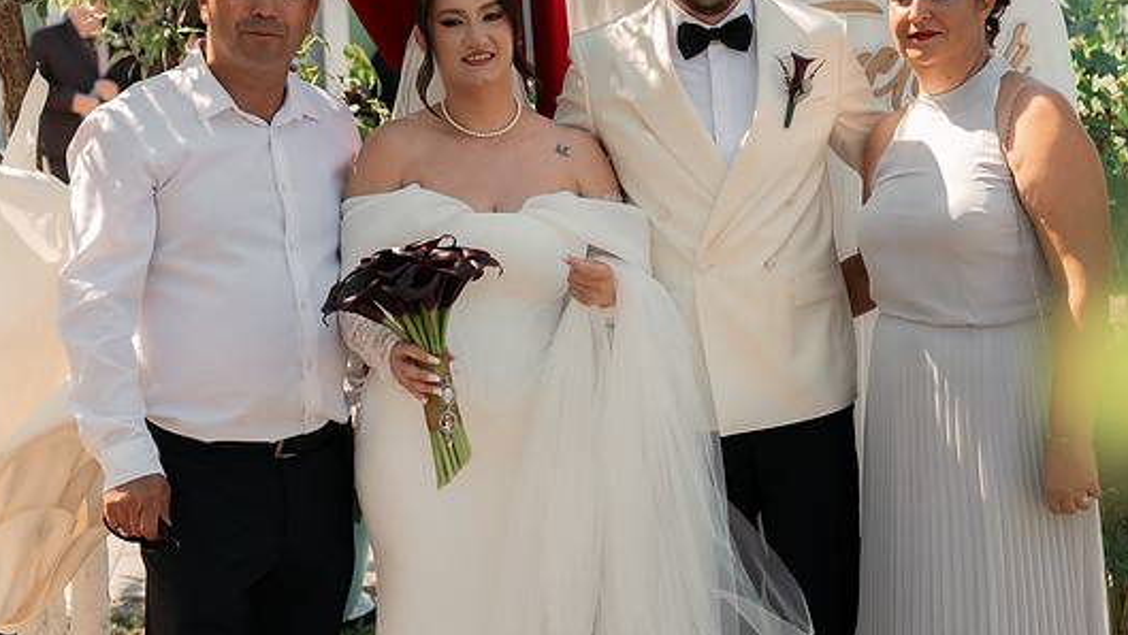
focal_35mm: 62
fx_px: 1855
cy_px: 252
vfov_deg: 19.4
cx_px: 644
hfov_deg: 33.8
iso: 100
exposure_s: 1/400
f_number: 3.5
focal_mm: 50
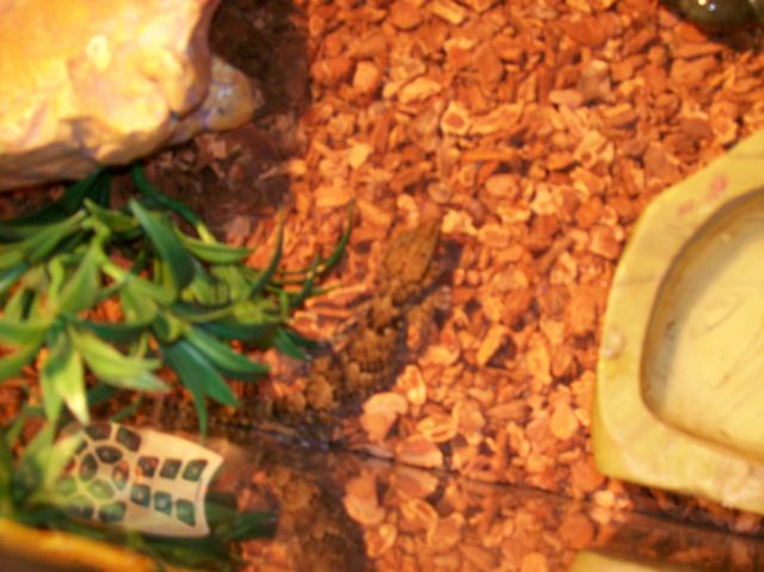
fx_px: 992
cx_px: 382
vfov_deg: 32.1
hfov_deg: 42.1
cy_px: 286
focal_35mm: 45
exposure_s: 1/73.1
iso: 140
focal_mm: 7.6
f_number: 3
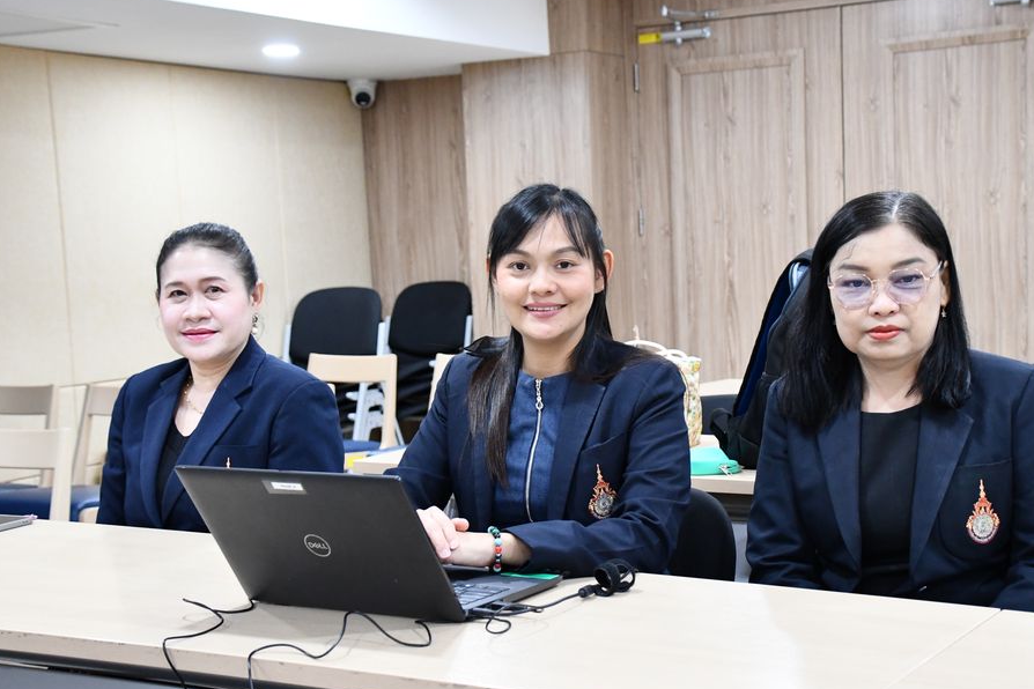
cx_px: 584
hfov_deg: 36.2
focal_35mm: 55
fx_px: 1580
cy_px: 359
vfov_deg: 24.6
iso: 3200
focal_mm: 32
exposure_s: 1/125
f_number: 4
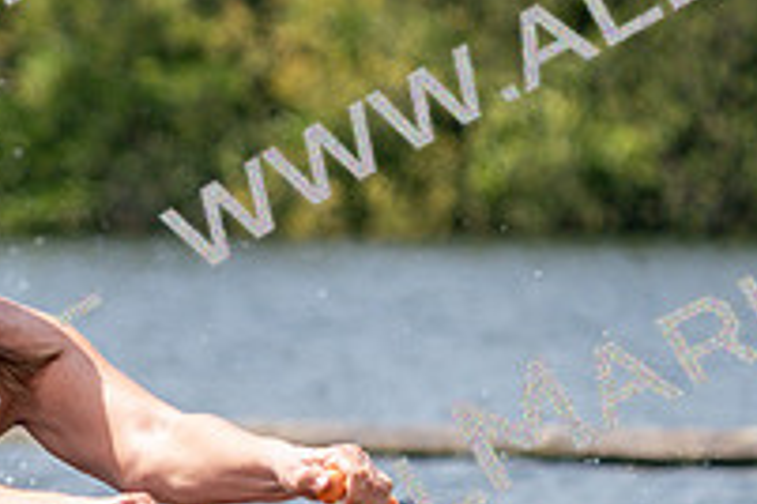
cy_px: 329
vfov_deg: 2.4
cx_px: -113
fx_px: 12153
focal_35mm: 578
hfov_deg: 3.6
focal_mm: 200
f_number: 5.6
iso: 200
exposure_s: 1/1600
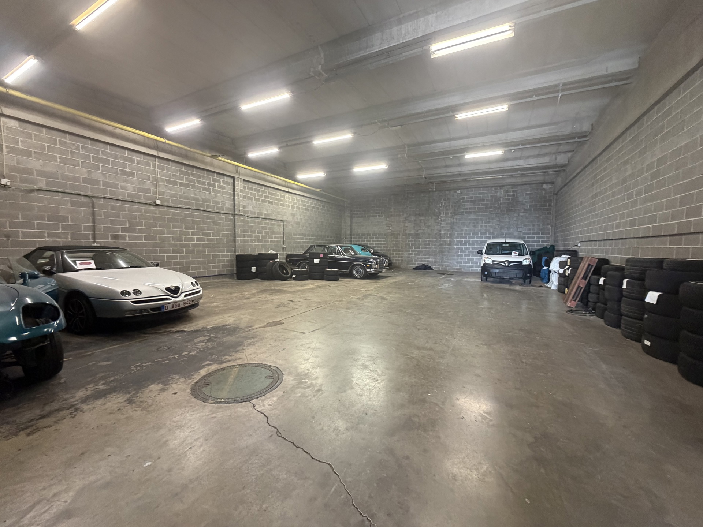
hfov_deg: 102.1
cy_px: 264
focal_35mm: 14
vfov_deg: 85.7
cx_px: 352
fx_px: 284
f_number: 2.2
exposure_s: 1/50
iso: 500
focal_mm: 2.22
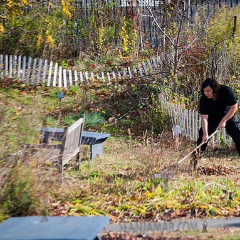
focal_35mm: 193
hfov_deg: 9.1
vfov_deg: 9.1
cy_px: 120
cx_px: 165
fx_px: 1514
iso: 1000
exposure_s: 1/640
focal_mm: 150
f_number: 5.6
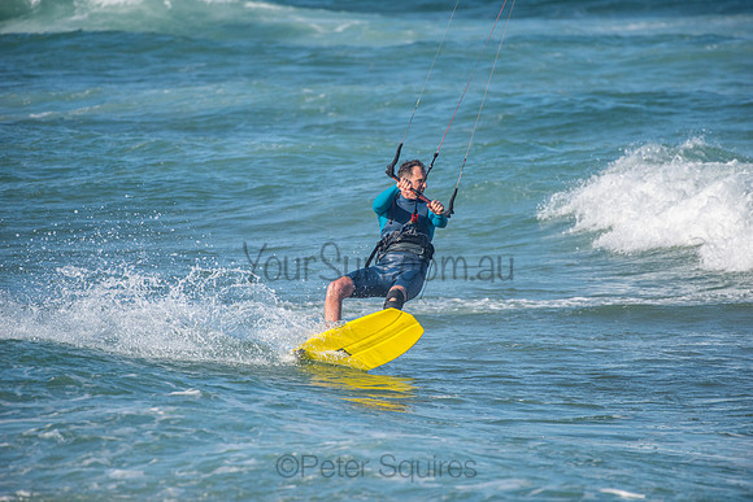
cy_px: 251
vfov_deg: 2.8
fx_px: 10460
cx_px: 376
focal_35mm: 500
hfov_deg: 4.1
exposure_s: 1/2500
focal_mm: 500
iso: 360
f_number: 5.6
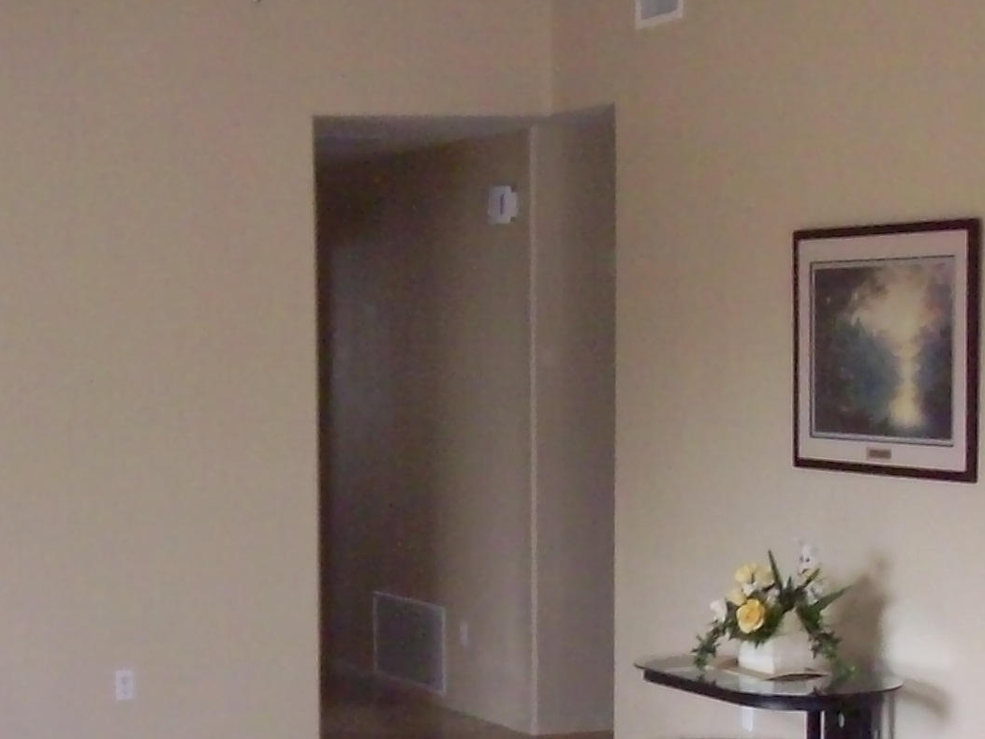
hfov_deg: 22.2
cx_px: 327
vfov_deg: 16.5
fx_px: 2504
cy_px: 729
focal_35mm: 88
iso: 160
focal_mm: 6
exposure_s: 1/64
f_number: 2.7
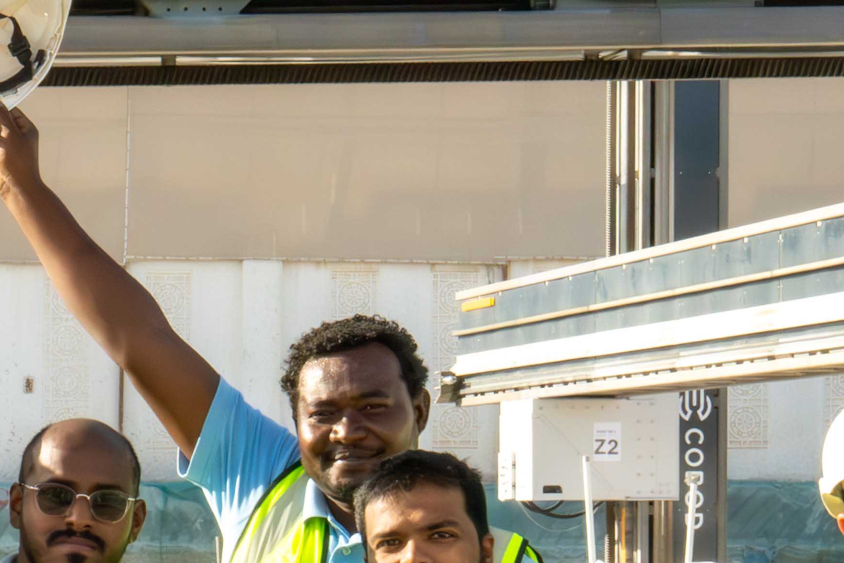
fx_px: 4971
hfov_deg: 9.2
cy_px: 681
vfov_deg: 6.4
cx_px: -717
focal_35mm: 212
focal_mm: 39
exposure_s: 1/400
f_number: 22
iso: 1250
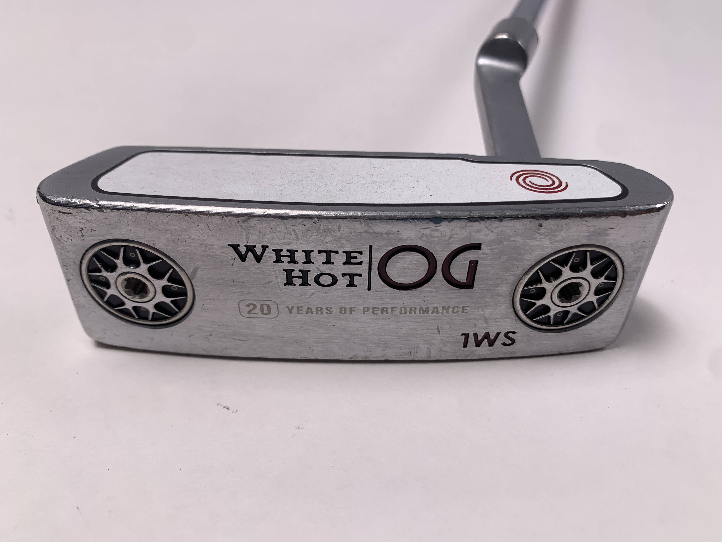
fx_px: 542
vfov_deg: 53.1
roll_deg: -1.5
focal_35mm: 26
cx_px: 361
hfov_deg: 67.3
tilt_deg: -38.5
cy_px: 271
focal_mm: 4.25
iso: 25
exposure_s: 1/337
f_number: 1.8
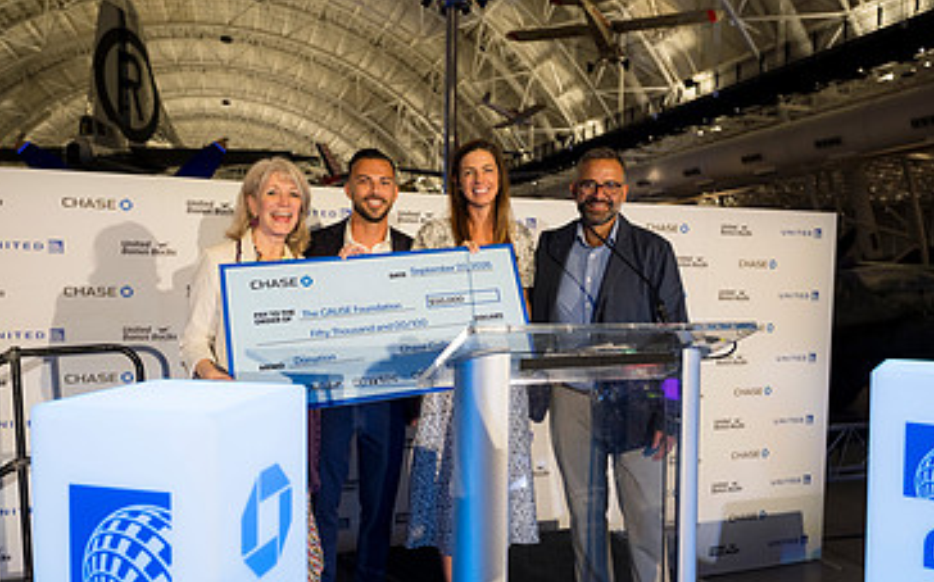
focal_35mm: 26
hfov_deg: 70.4
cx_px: 436
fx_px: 661
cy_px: 322
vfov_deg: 47.5
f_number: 2.2
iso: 180
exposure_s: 1/80
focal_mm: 16
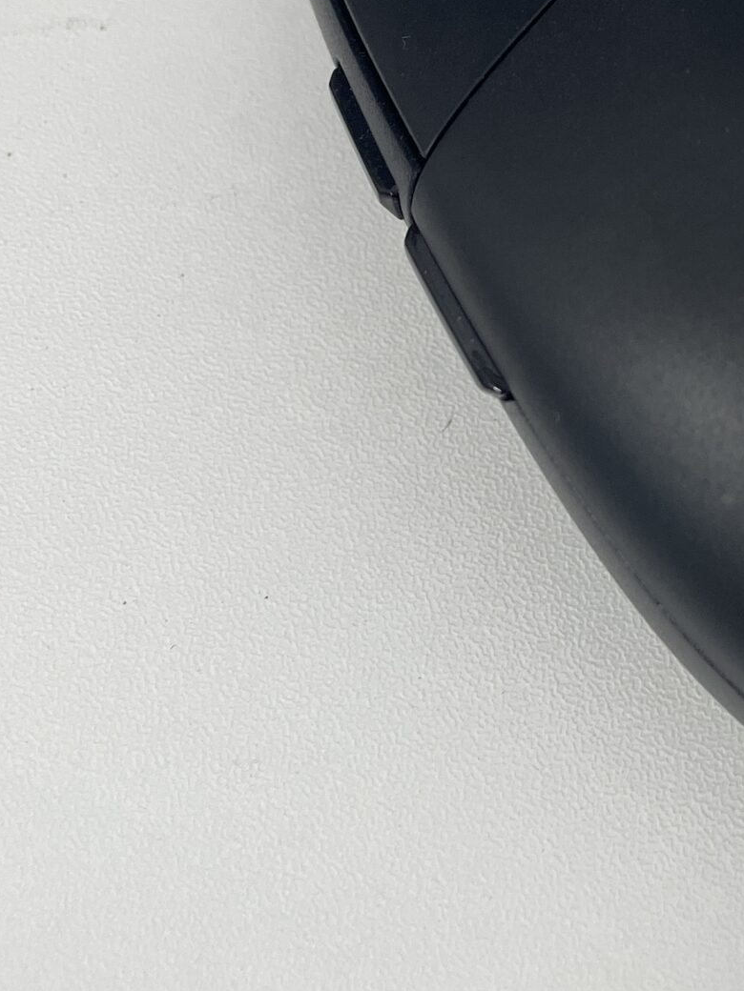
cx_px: 829
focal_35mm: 64
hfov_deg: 21.7
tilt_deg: -55.0
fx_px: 1834
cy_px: 207
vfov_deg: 29.6
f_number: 1.6
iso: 125
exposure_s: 1/121
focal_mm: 4.2
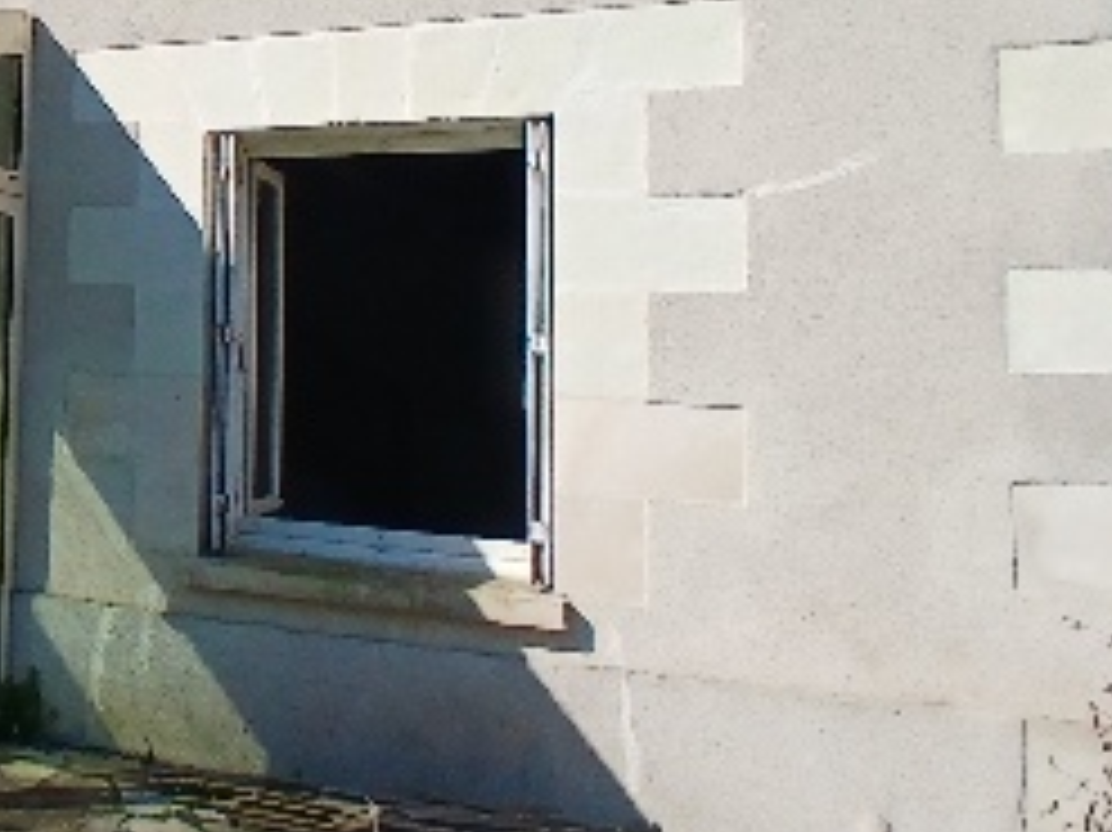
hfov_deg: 36.9
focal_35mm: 44
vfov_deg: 32.1
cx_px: -81
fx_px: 1413
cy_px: 184
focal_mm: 1.4
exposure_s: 1/1427
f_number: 2.2
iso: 50
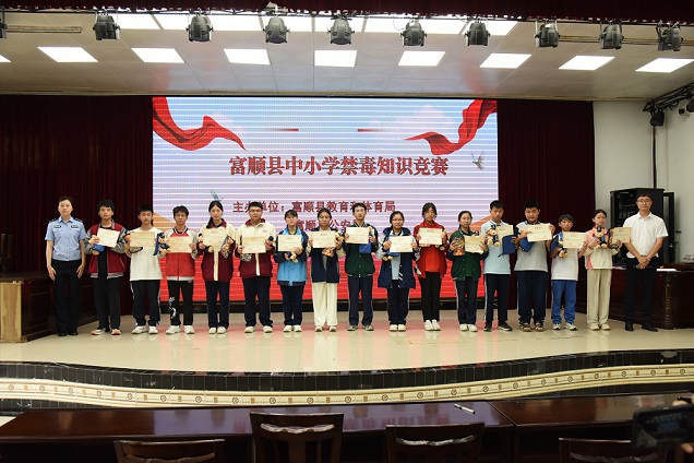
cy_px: 232
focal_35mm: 27
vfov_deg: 47.9
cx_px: 347
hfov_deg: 67.4
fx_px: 520
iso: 2000
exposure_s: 1/200
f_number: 5
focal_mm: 27
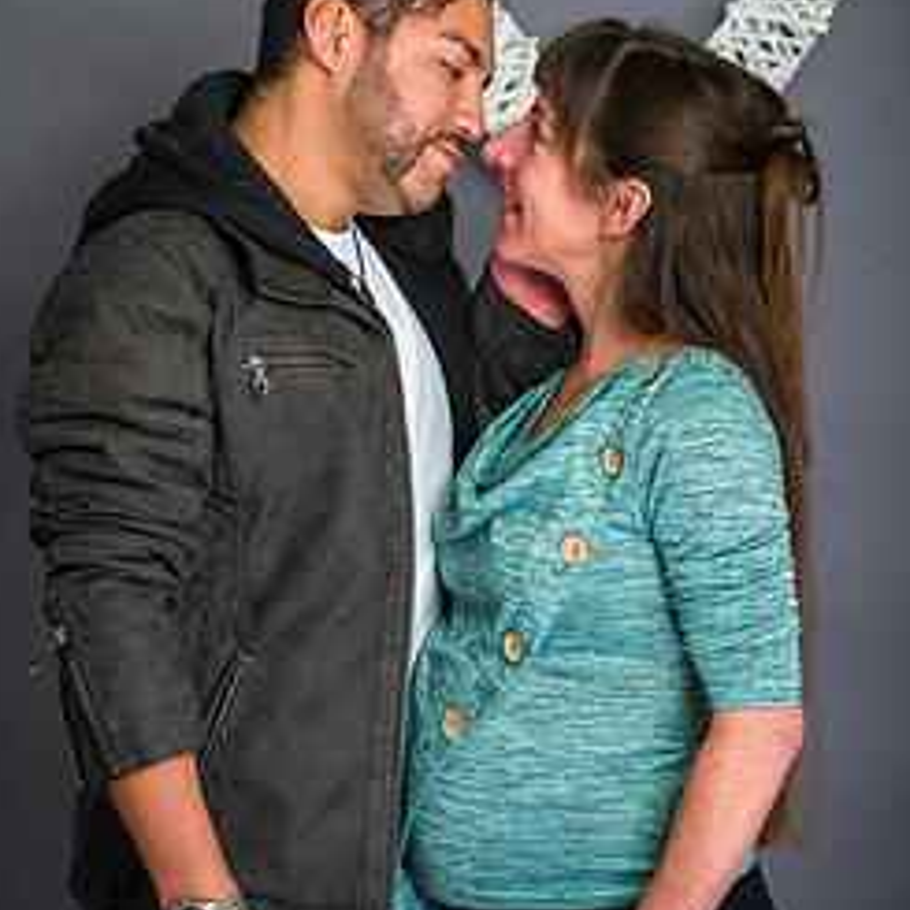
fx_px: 3242
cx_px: 466
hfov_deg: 16.0
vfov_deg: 16.0
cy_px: 397
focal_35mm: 109
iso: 200
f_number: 4
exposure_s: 1/200
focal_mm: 70
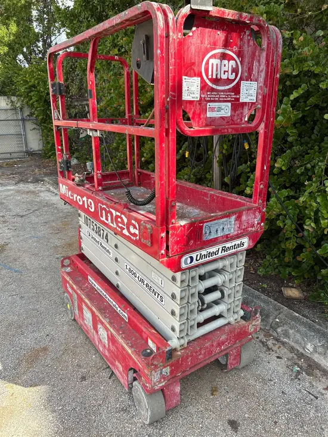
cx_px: 164
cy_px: 218
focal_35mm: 26
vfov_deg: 67.3
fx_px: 328
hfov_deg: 53.1
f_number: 1.5
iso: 50
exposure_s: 1/924
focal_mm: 5.7
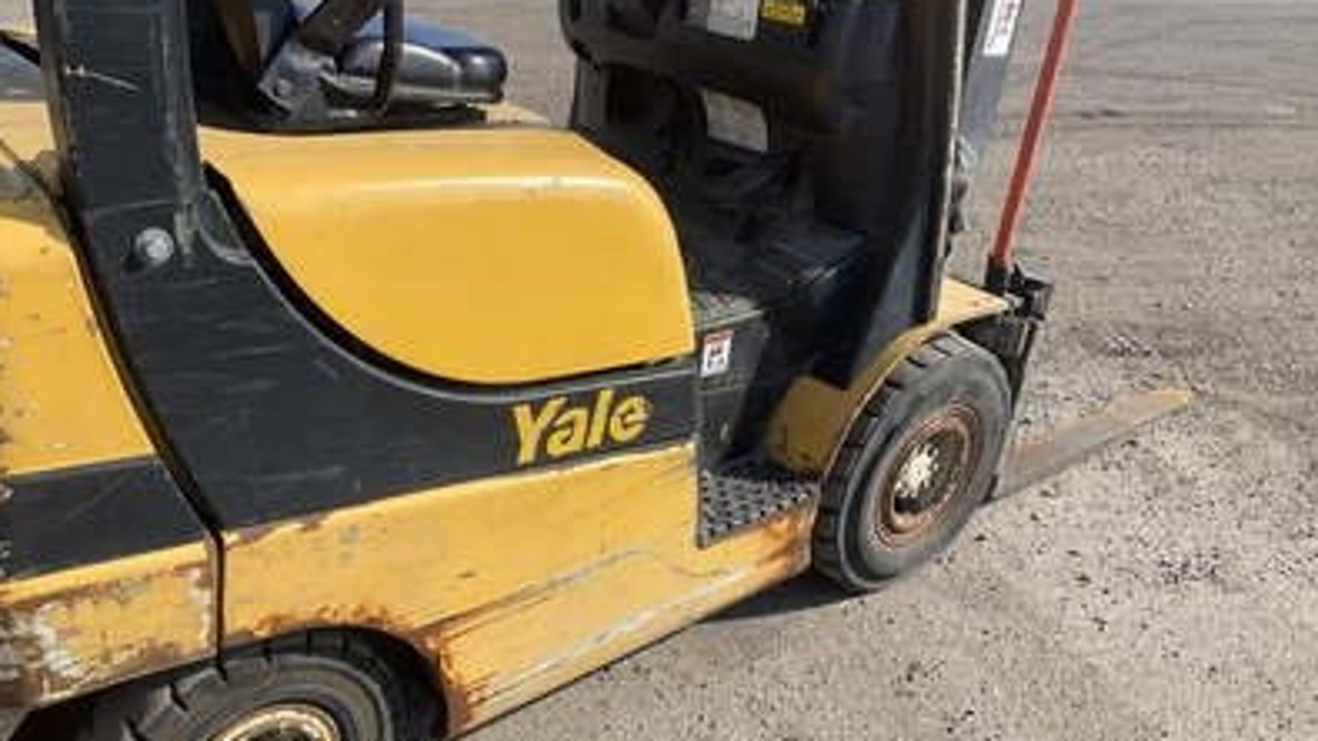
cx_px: 654
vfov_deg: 36.6
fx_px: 1118
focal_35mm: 32
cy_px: 411
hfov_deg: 61.0
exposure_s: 1/869
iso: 25
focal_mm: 3
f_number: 1.8
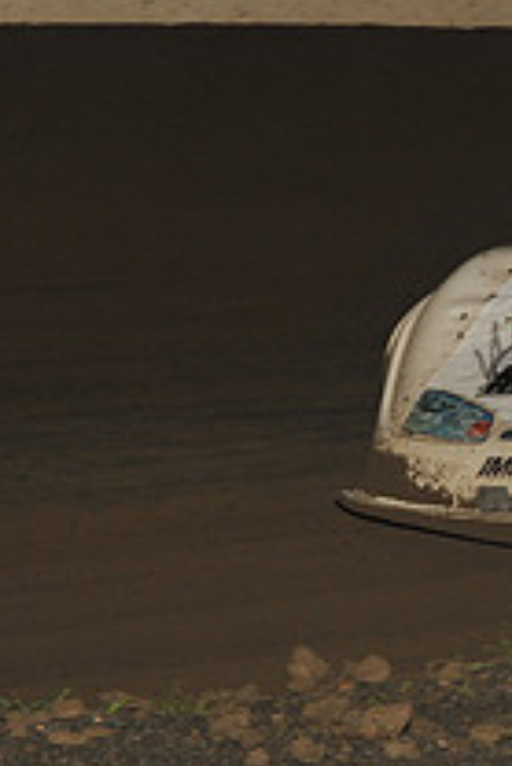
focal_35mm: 256
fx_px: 5452
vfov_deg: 8.0
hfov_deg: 5.3
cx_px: 869
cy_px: 192
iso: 640
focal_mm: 92
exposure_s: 1/320
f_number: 7.1
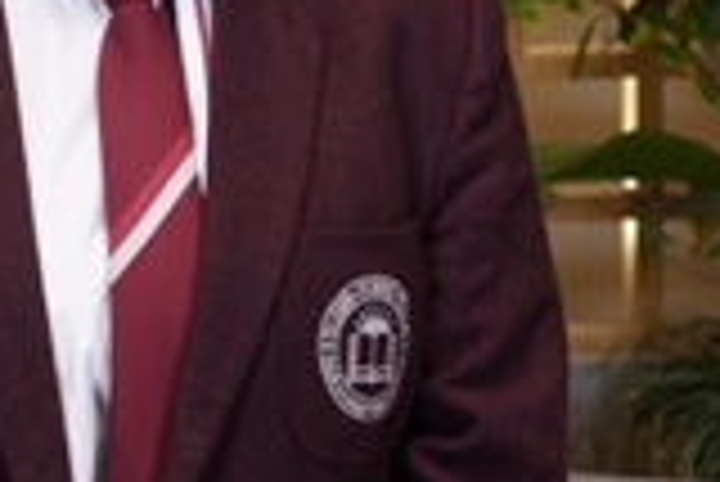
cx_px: 90
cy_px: -101
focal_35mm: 171
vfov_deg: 8.0
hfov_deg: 11.9
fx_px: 3423
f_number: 4.5
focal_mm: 41
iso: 320
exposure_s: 1/60
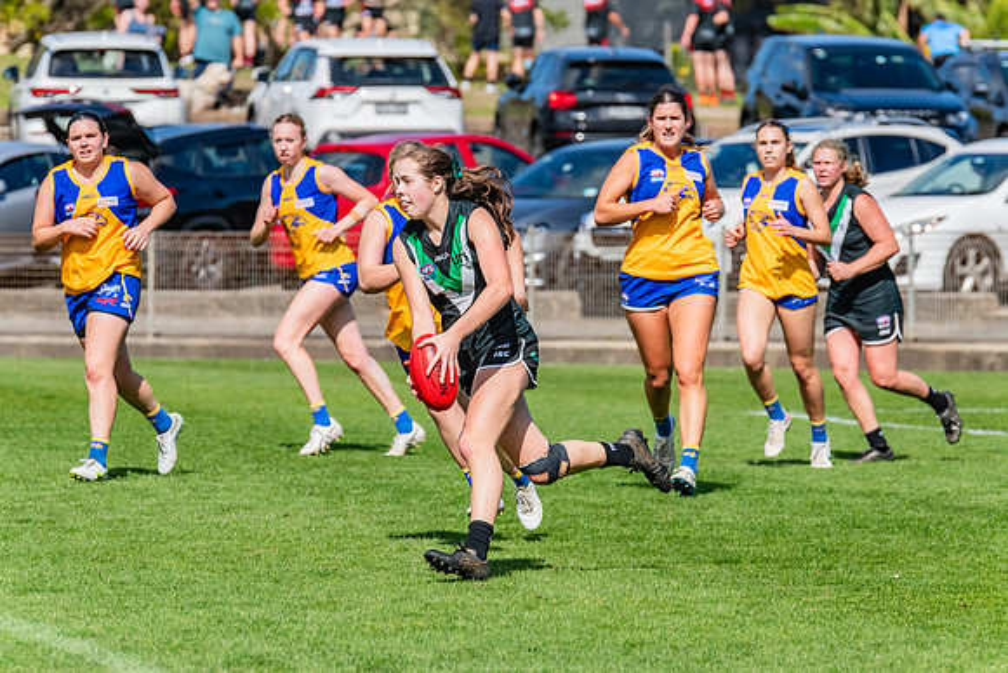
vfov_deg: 3.8
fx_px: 10261
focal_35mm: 366
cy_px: 336
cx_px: 504
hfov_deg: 5.6
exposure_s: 1/1600
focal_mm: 360
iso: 800
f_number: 11
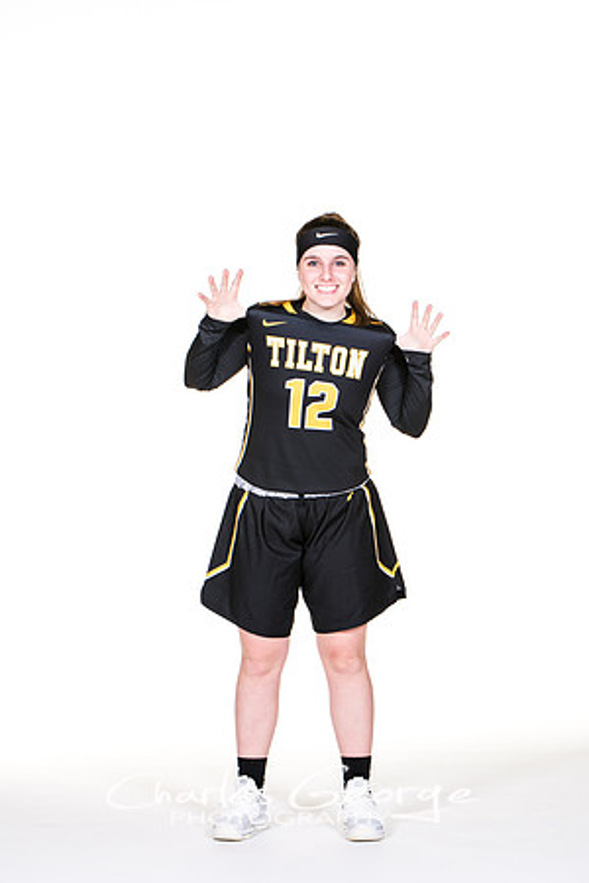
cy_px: 442
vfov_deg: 15.9
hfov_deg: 10.6
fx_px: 3166
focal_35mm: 129
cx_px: 294
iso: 200
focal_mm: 86
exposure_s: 1/160
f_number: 6.3
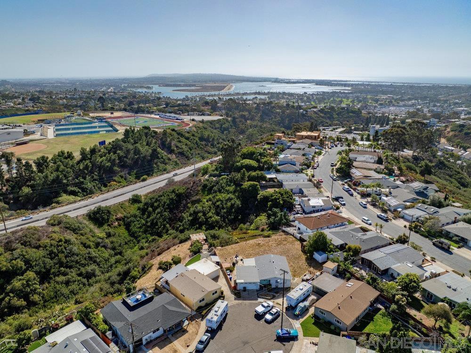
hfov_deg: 71.6
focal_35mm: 24
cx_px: 236
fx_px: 326
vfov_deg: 56.8
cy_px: 176
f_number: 2.8
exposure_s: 1/500
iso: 160
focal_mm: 12.29
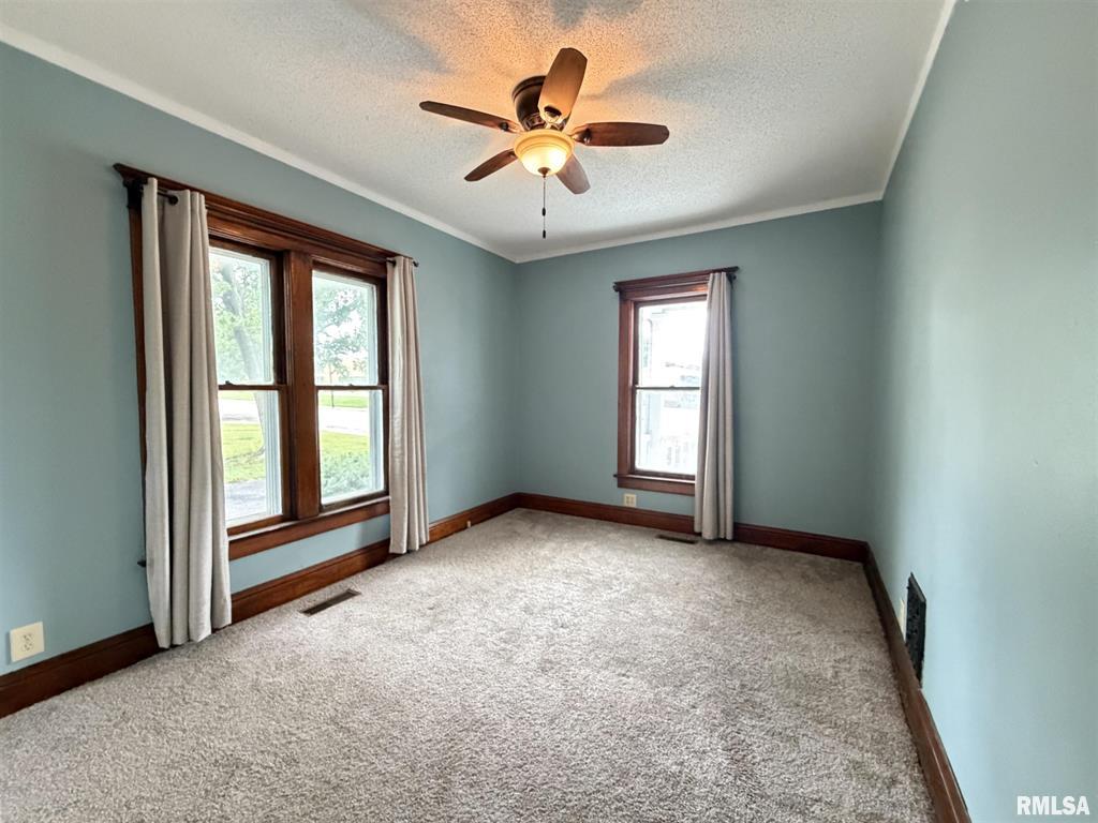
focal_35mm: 14
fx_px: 444
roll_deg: -0.9
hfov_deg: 102.1
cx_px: 549
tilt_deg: -3.2
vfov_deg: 85.7
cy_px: 412
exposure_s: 1/60
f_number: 2.2
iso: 800
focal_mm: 2.22
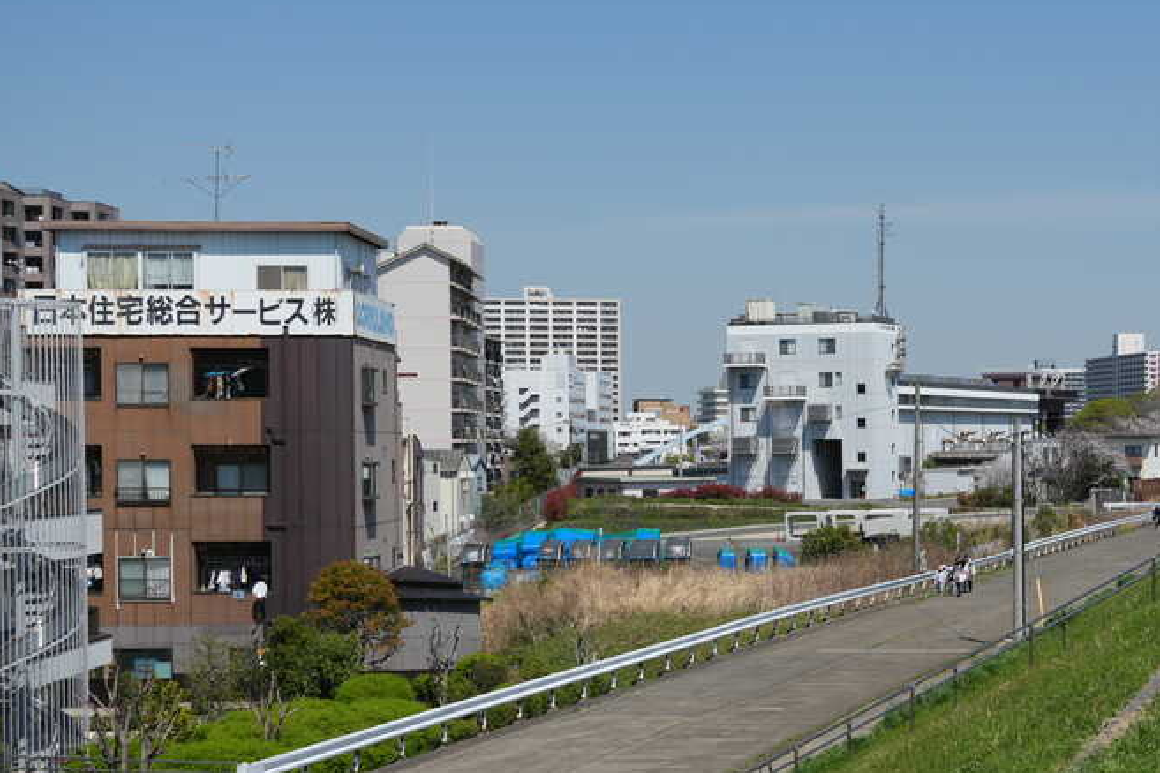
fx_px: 2184
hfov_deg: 29.2
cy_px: 508
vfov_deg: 20.0
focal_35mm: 68
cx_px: 886
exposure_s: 1/640
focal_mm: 29
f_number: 6.3
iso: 100
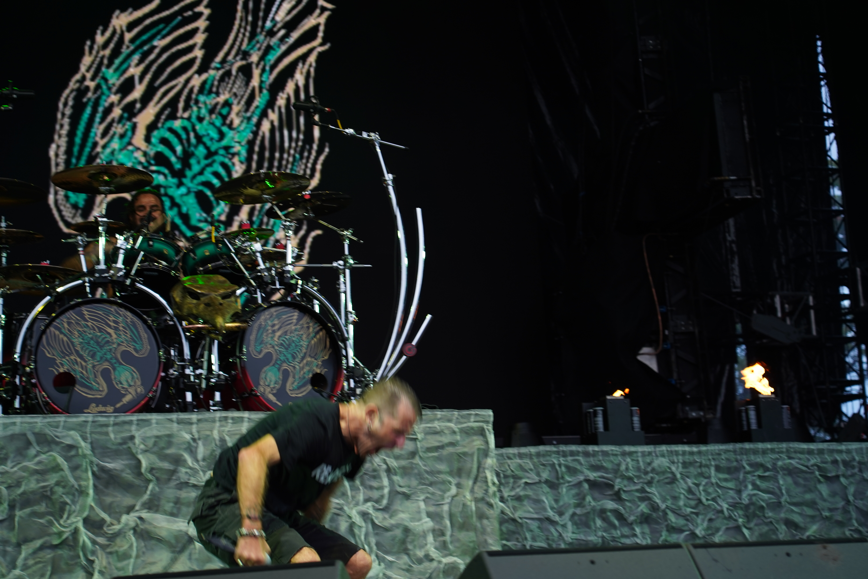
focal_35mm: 76
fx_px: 1832
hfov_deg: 26.7
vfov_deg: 17.9
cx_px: 434
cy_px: 290
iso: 250
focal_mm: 76
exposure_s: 1/125
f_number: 4
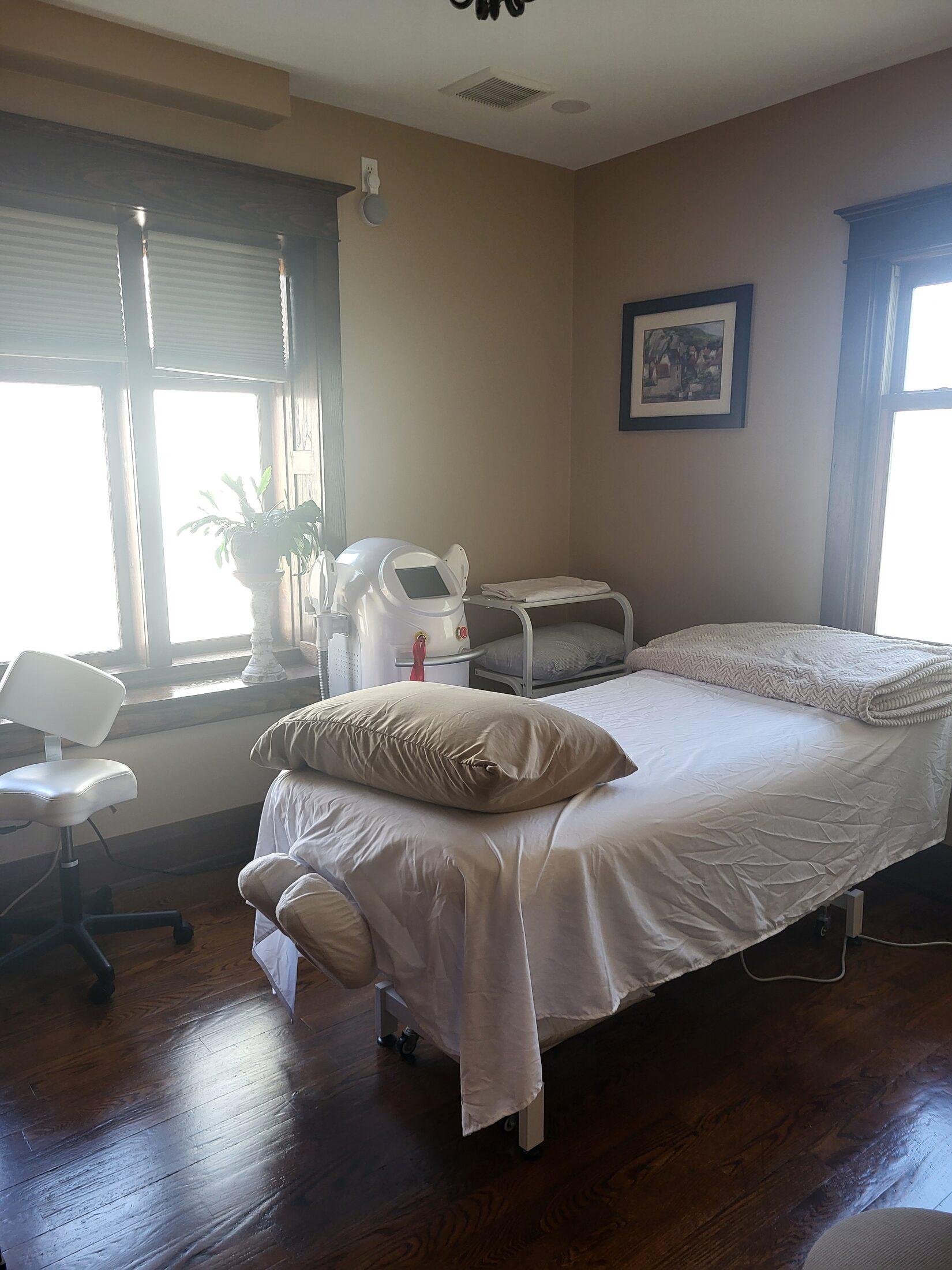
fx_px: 953
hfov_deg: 53.1
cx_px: 476
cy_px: 635
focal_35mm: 26
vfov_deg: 67.3
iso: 160
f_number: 1.8
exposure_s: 1/120
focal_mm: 5.4
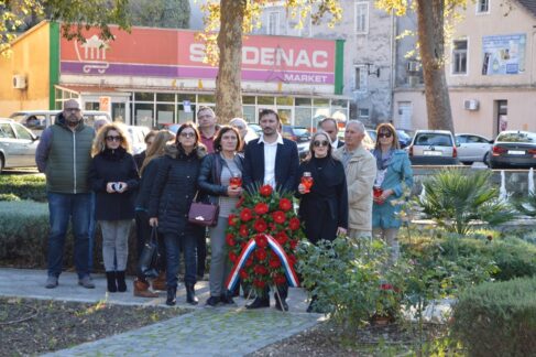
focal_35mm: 82
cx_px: 268
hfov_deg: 24.6
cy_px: 178
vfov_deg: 16.5
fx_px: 1227
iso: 400
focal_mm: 55
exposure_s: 1/100
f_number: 5.6
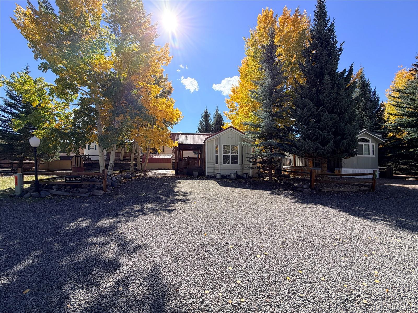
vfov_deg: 85.7
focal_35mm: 14
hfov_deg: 102.1
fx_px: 169
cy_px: 156
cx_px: 209
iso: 32
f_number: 2.2
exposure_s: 1/770
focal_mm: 2.22
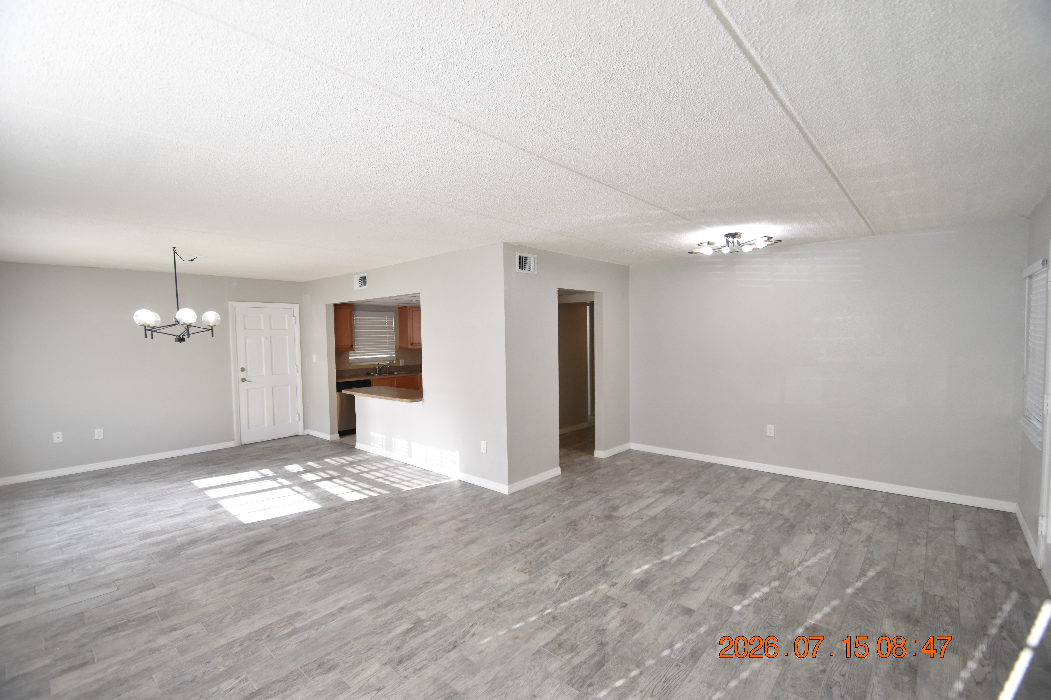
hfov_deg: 100.4
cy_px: 350
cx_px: 526
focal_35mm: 15
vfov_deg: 77.3
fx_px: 438
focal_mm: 10
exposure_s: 1/250
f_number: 3.5
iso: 800
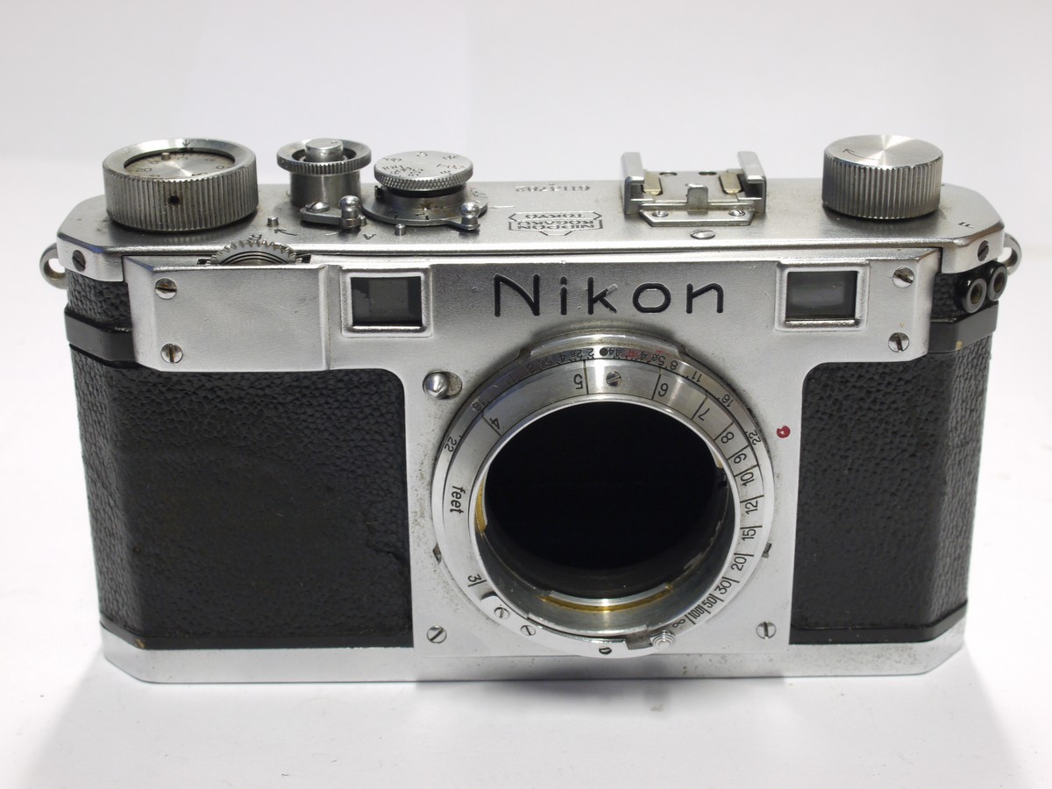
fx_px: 1823
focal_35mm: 60
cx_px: 526
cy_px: 394
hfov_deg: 32.2
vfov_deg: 24.4
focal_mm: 30
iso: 400
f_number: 9
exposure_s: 1/8
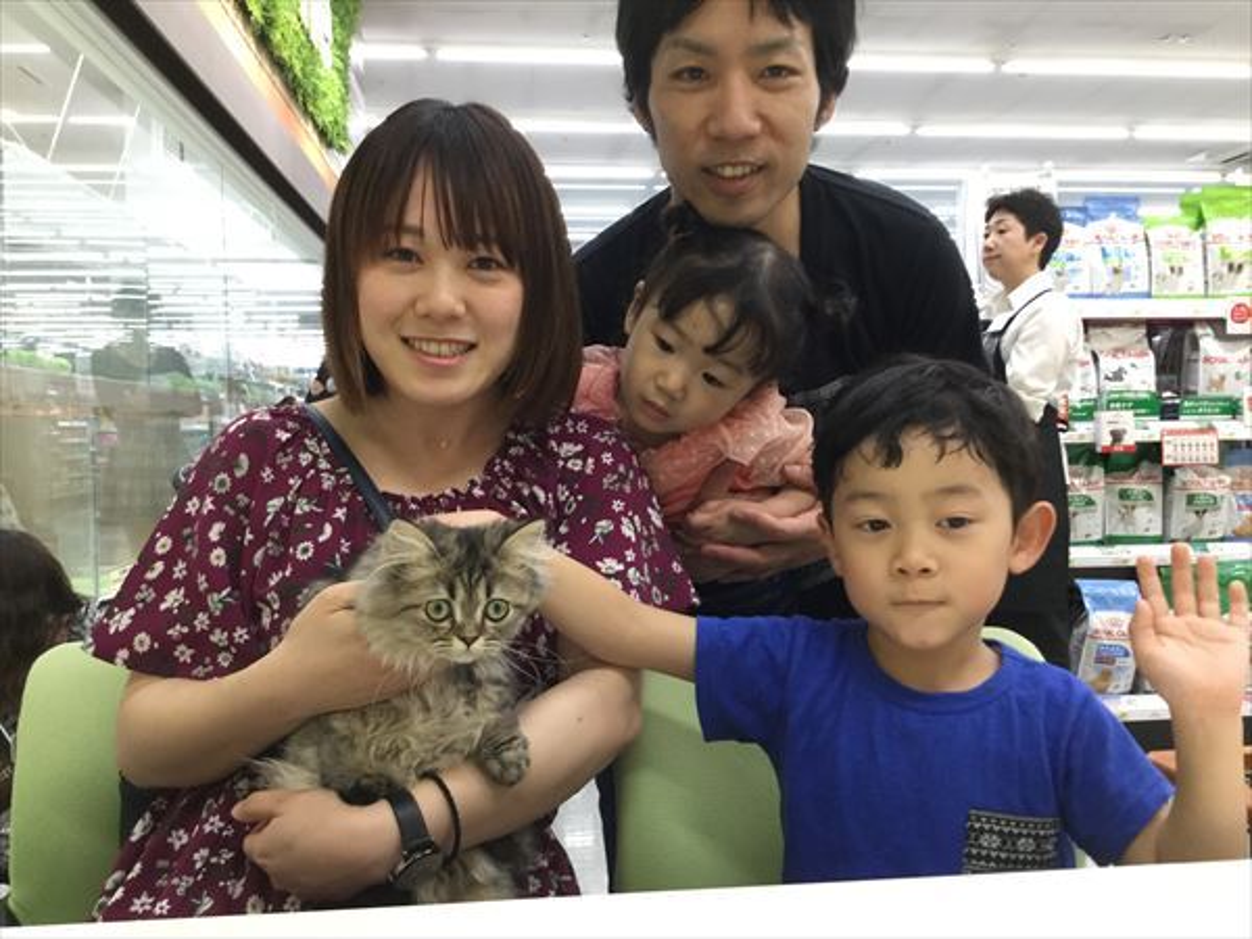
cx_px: 626
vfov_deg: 45.4
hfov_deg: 58.4
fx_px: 1121
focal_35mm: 31
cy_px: 470
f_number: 2.4
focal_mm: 3.3
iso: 100
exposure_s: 1/33
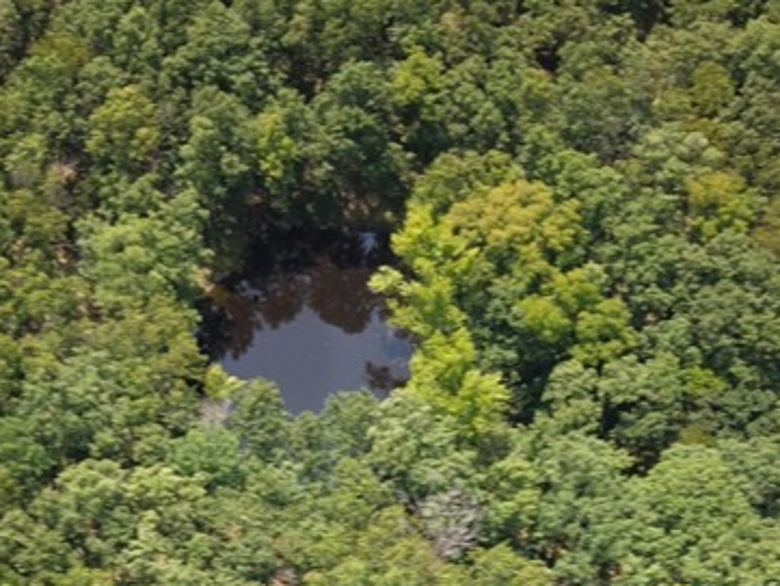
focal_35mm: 68
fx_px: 1533
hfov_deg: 28.5
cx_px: 320
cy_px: 718
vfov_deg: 20.2
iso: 250
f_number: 1.8
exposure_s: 1/15
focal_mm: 8.67
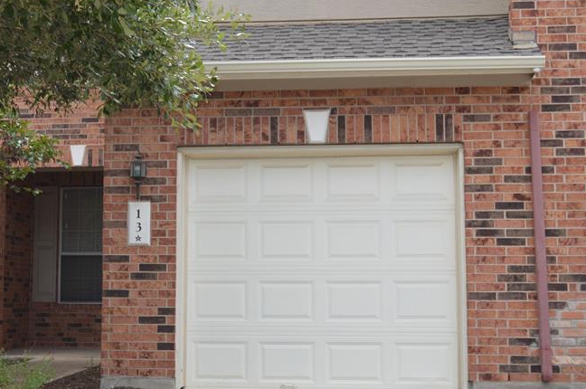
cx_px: 201
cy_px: 136
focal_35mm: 69
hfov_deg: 29.2
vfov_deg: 19.7
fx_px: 1118
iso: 100
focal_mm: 29
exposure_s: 1/200
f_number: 5
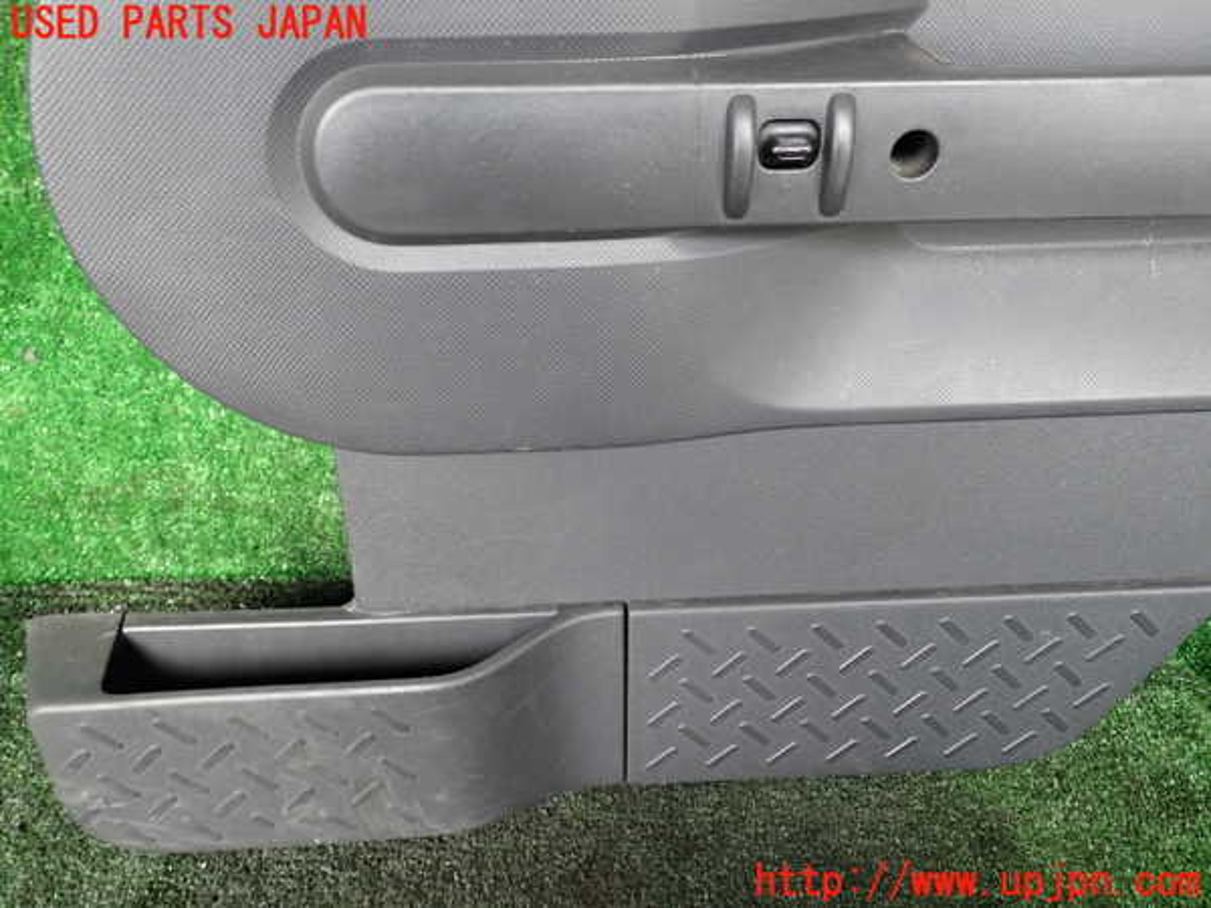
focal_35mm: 30
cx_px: 606
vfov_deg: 46.8
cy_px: 454
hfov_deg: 60.0
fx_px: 1050
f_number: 2.3
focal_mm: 5.4
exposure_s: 1/30
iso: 250
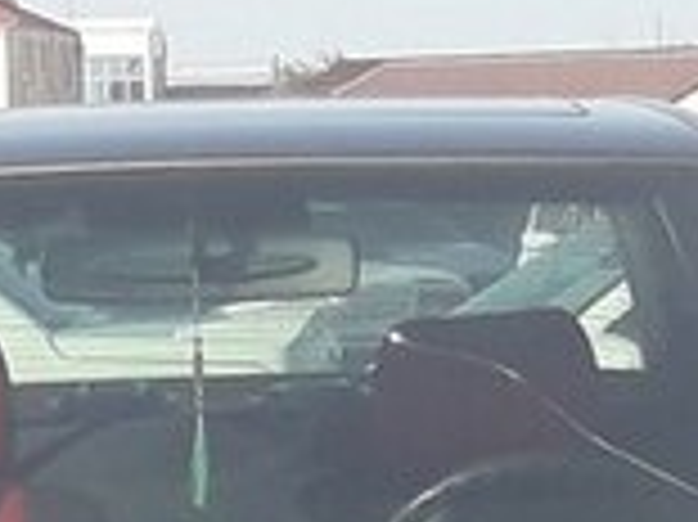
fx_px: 2398
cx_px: 248
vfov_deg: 11.6
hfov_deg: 16.5
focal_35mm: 119
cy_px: 898
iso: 40
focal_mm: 3.7
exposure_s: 1/897
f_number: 1.9
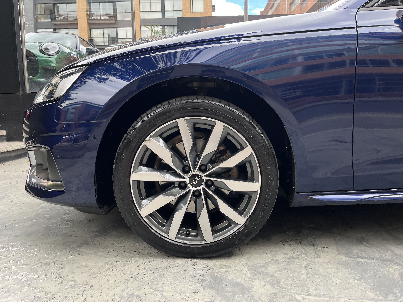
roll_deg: +0.2
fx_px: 303
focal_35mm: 26
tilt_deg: -6.4
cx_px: 202
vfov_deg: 53.1
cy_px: 151
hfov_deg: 67.3
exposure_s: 1/240
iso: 40
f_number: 1.6
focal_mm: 5.1
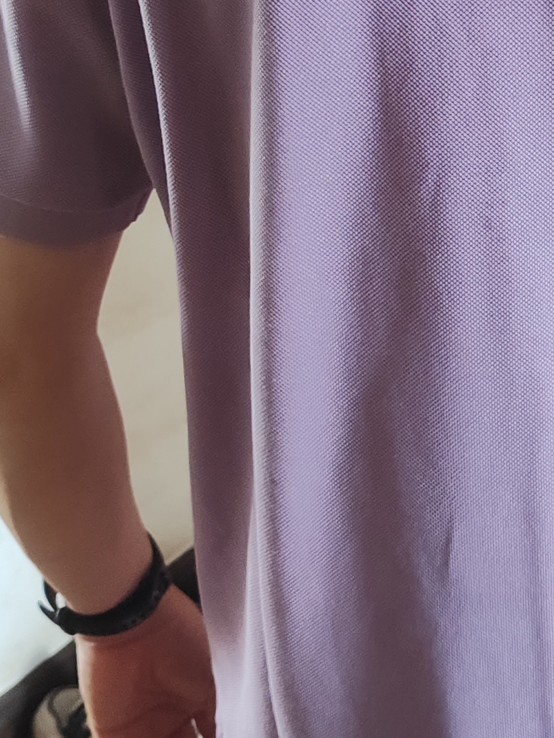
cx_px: 570
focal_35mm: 74
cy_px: 190
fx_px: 1579
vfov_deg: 26.0
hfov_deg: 19.3
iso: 1250
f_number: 1.9
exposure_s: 1/100
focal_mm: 5.52
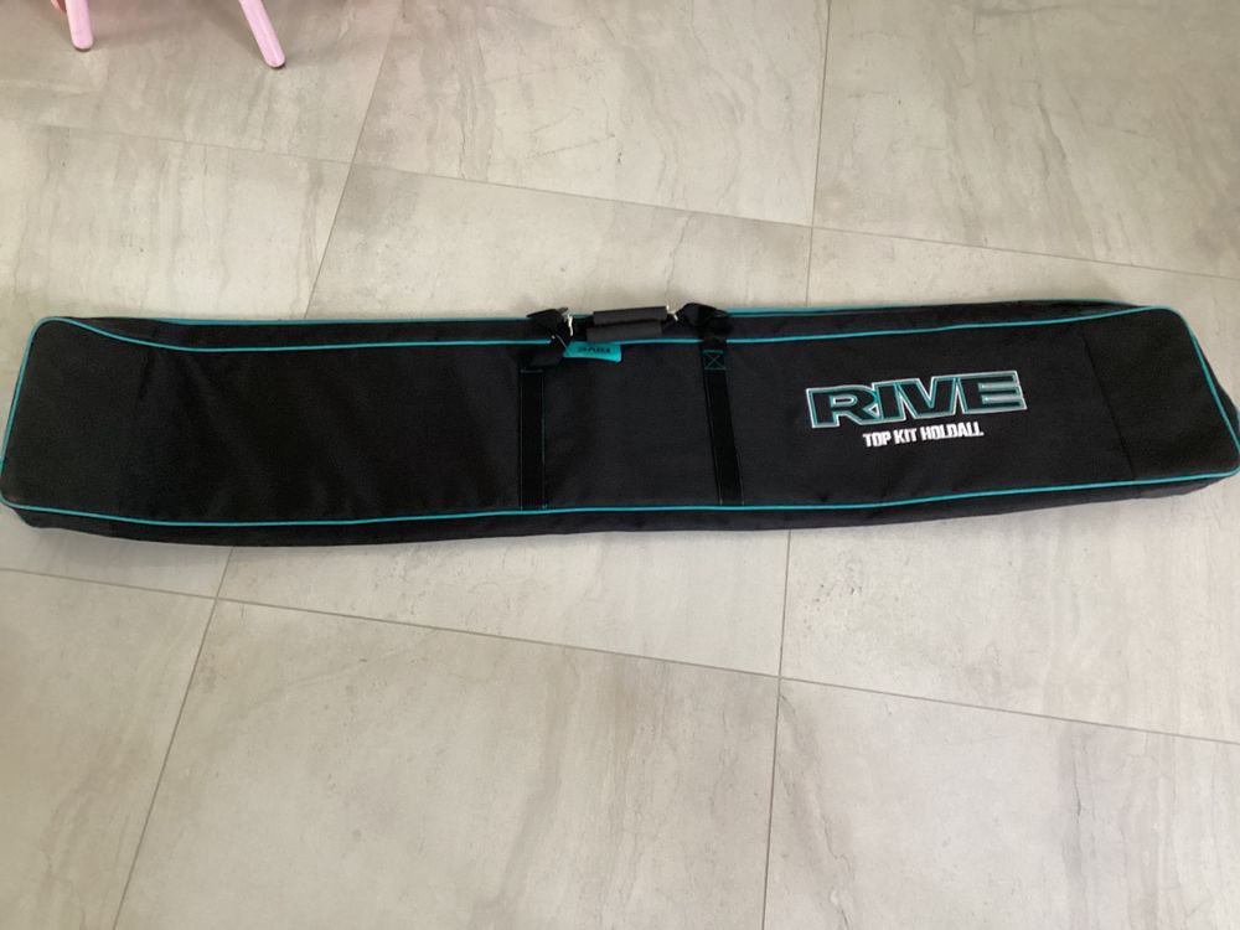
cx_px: 620
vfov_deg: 45.4
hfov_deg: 58.4
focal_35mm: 31
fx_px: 1110
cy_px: 465
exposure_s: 1/40
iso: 400
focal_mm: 3.3
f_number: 2.4
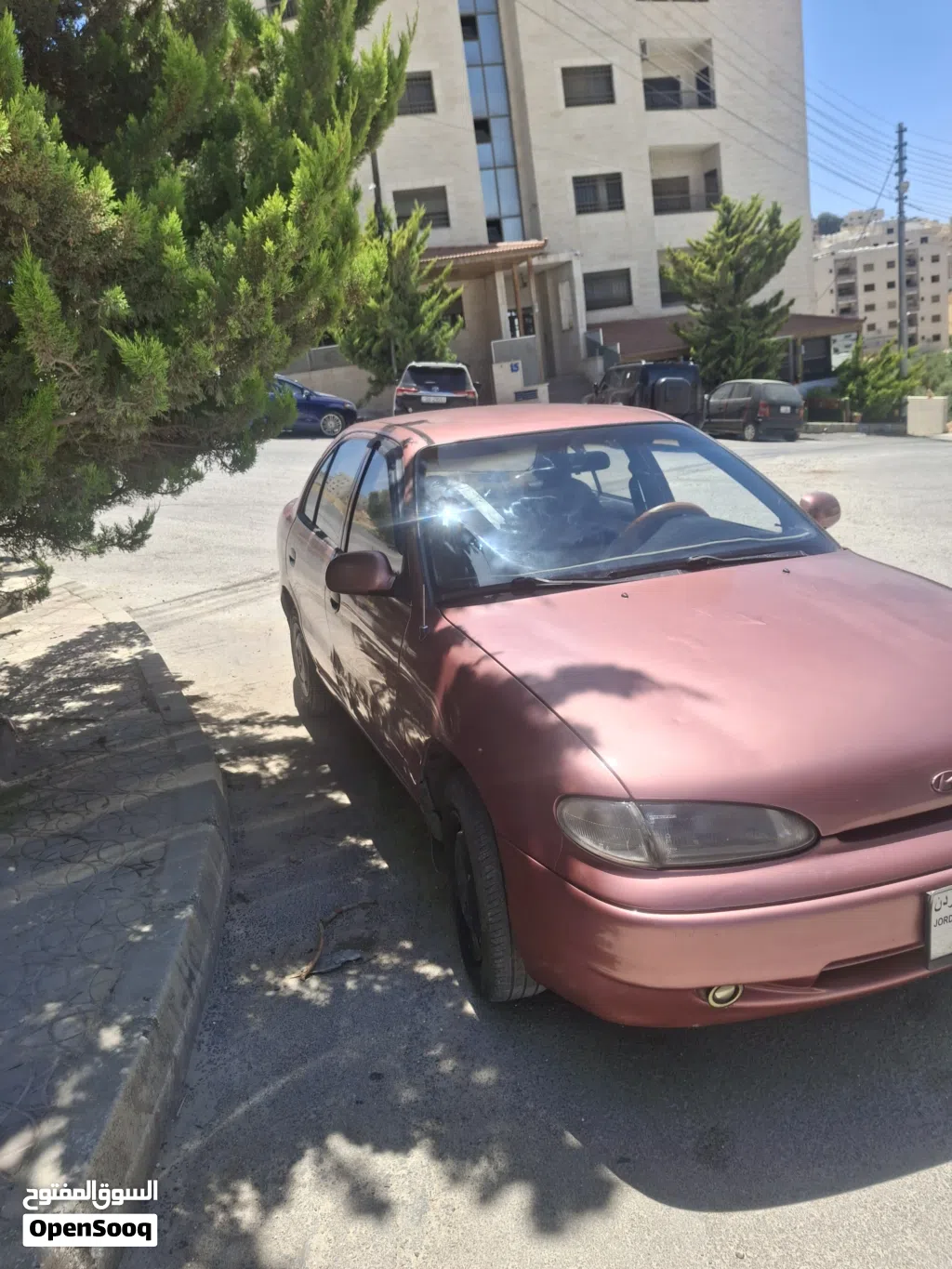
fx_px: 917
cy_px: 634
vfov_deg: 69.4
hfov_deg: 54.9
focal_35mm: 25
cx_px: 476
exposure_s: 1/1328
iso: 25
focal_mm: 4.69
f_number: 1.8
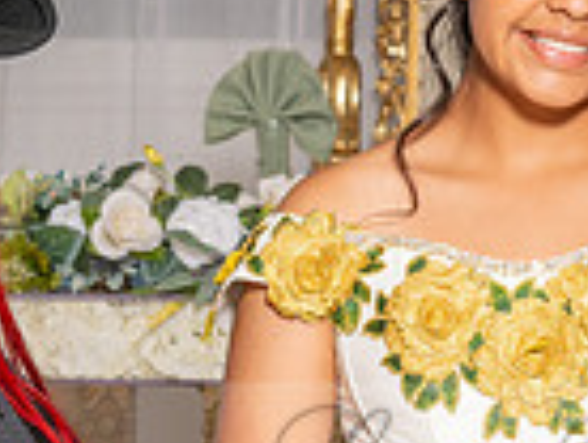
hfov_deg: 7.5
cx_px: 473
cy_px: 400
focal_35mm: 264
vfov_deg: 5.6
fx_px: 4492
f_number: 6.3
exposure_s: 1/200
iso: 200
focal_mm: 58
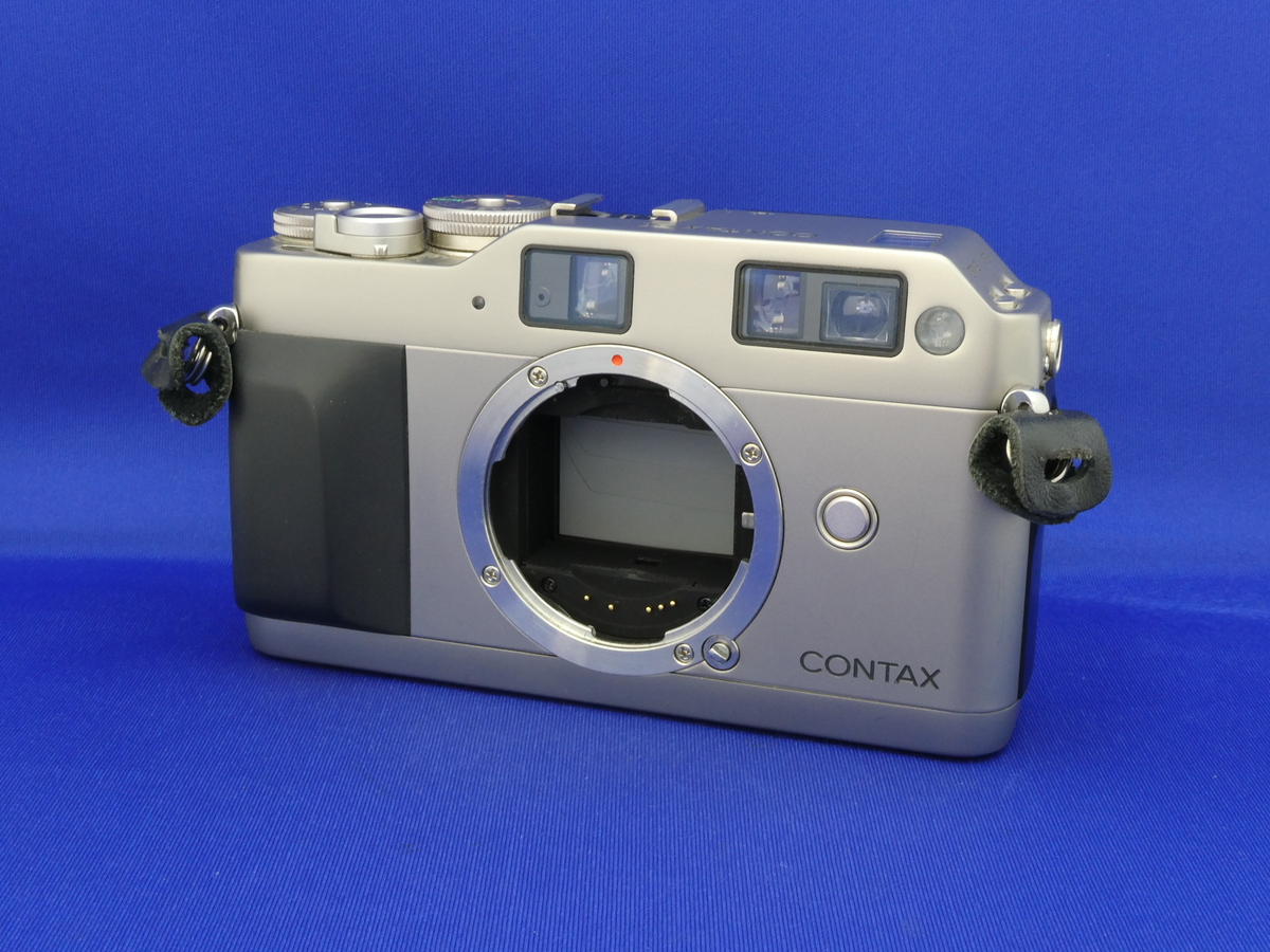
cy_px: 476
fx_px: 1834
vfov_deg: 29.1
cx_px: 635
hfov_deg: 38.2
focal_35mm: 50
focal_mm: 9
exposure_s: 1/2
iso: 200
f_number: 8
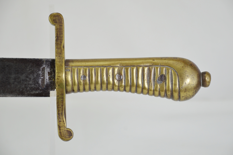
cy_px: 78
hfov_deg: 17.1
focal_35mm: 120
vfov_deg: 11.4
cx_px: 116
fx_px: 775
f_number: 5.6
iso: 500
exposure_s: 1/250
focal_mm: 80
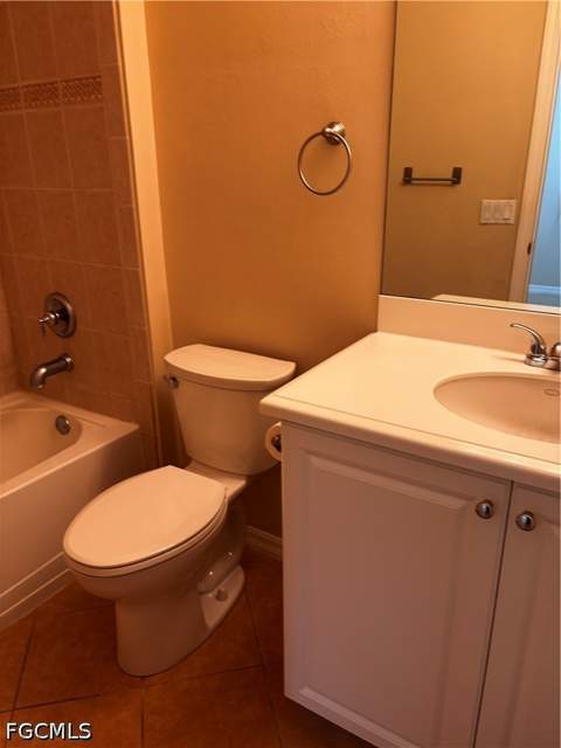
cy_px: 374
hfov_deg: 53.1
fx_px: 562
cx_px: 280
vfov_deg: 67.3
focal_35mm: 26
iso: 125
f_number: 1.6
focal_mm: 5.96
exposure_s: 1/60
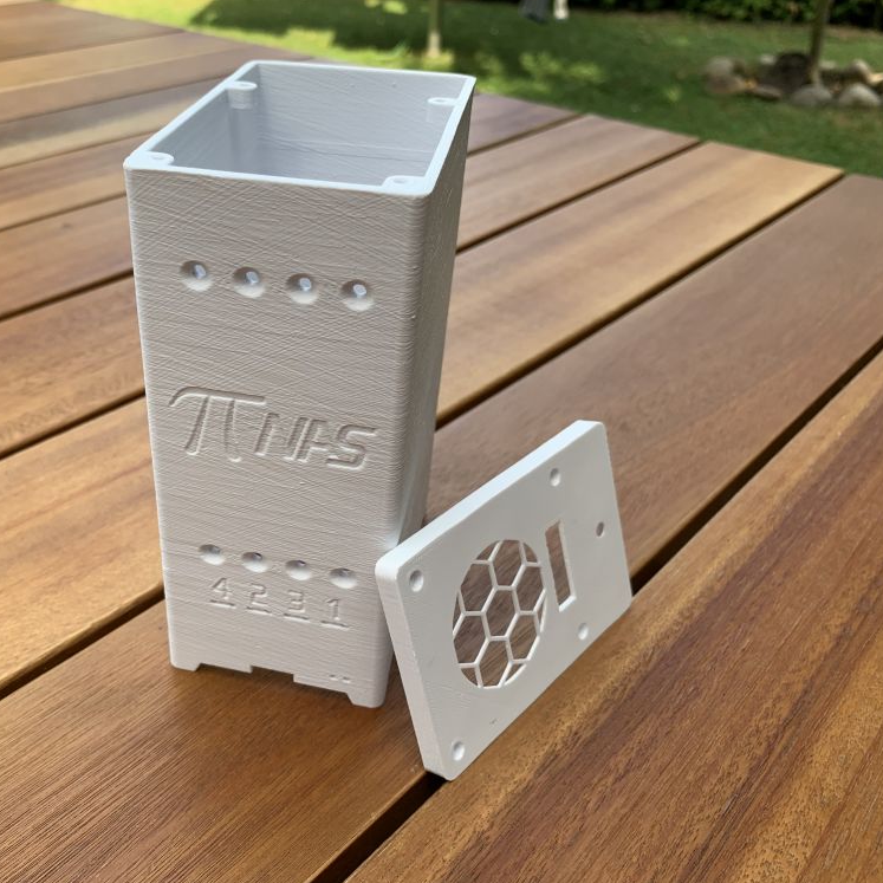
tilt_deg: -34.3
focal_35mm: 31
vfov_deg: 52.5
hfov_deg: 51.6
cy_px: 446
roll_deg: -0.8
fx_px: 895
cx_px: 300
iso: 25
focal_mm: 4.25
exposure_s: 1/264
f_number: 1.8
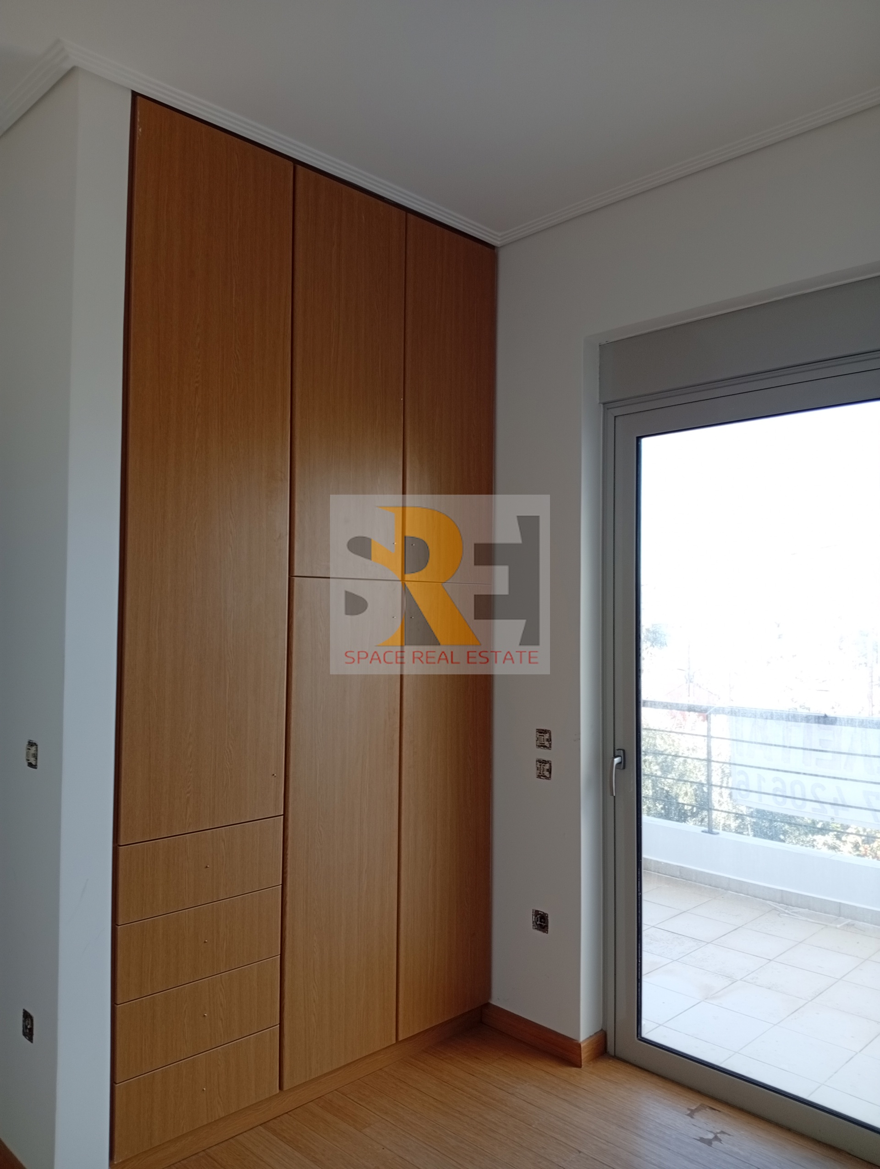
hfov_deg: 51.5
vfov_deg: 65.2
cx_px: 440
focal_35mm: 27
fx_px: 913
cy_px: 584
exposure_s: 1/50
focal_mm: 3.98
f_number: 1.8
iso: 75
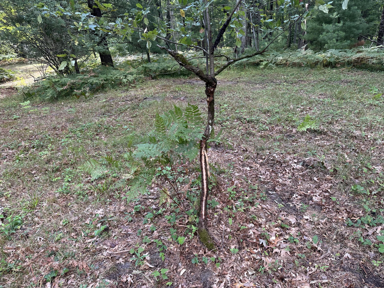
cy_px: 144
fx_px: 266
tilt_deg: -18.3
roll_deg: +3.0
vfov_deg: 56.8
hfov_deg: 71.6
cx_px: 192
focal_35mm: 24
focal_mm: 6.86
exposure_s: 1/134
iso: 64
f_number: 1.78
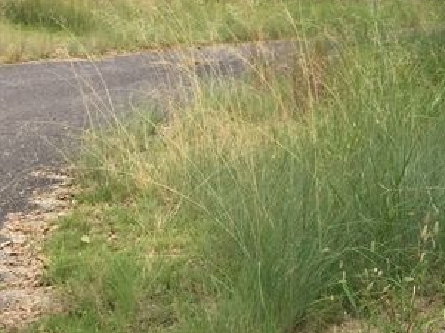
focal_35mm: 84
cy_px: -4
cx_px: 530
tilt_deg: -9.1
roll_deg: -2.3
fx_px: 1079
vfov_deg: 17.1
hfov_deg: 21.7
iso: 25
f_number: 2.4
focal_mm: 3.3
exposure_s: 1/657
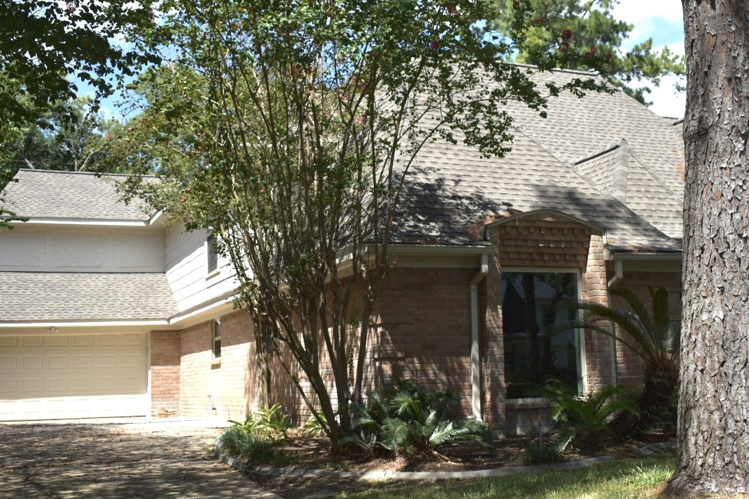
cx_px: 428
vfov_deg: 28.8
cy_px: 247
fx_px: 972
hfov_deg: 42.0
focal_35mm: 47
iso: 100
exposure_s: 1/800
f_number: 3.8
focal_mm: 21
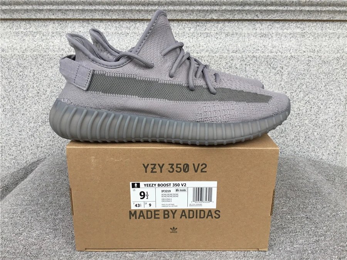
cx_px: 174
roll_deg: +0.7
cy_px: 130
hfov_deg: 58.4
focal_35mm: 31
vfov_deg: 45.4
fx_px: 311
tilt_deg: -17.1
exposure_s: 1/313
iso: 25
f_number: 2.4
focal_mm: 3.3
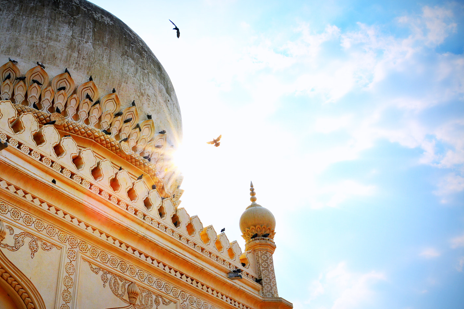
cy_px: 185
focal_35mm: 46
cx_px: 138
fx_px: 589
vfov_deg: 29.3
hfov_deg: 42.1
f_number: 10
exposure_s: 1/400
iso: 100
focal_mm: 21
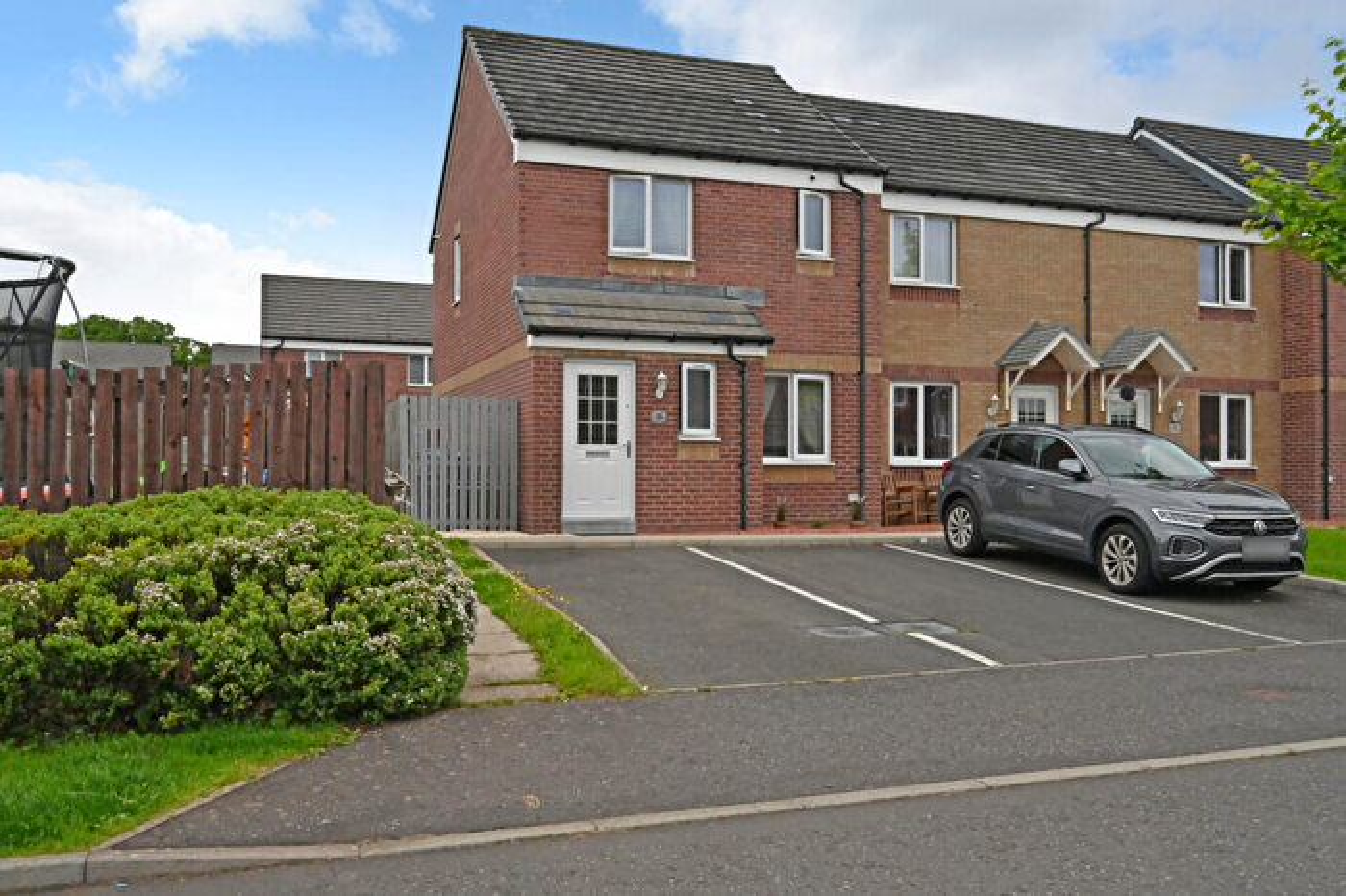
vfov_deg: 43.6
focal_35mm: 30
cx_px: 673
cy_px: 448
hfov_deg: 62.0
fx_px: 1121
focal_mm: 30
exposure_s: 1/640
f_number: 22
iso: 2500
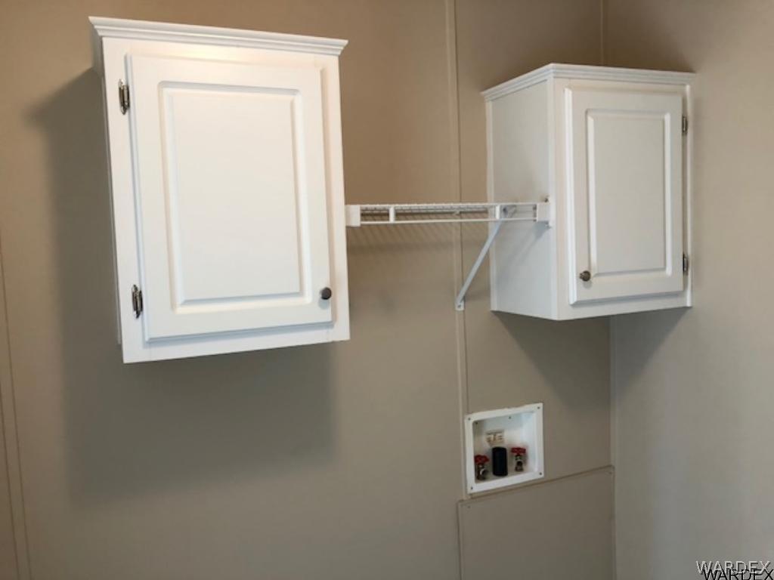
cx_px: 387
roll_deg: +2.1
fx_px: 648
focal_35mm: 29
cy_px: 290
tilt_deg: -5.2
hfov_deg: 61.7
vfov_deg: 48.2
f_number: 1.8
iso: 40
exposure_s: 1/30
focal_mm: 3.99
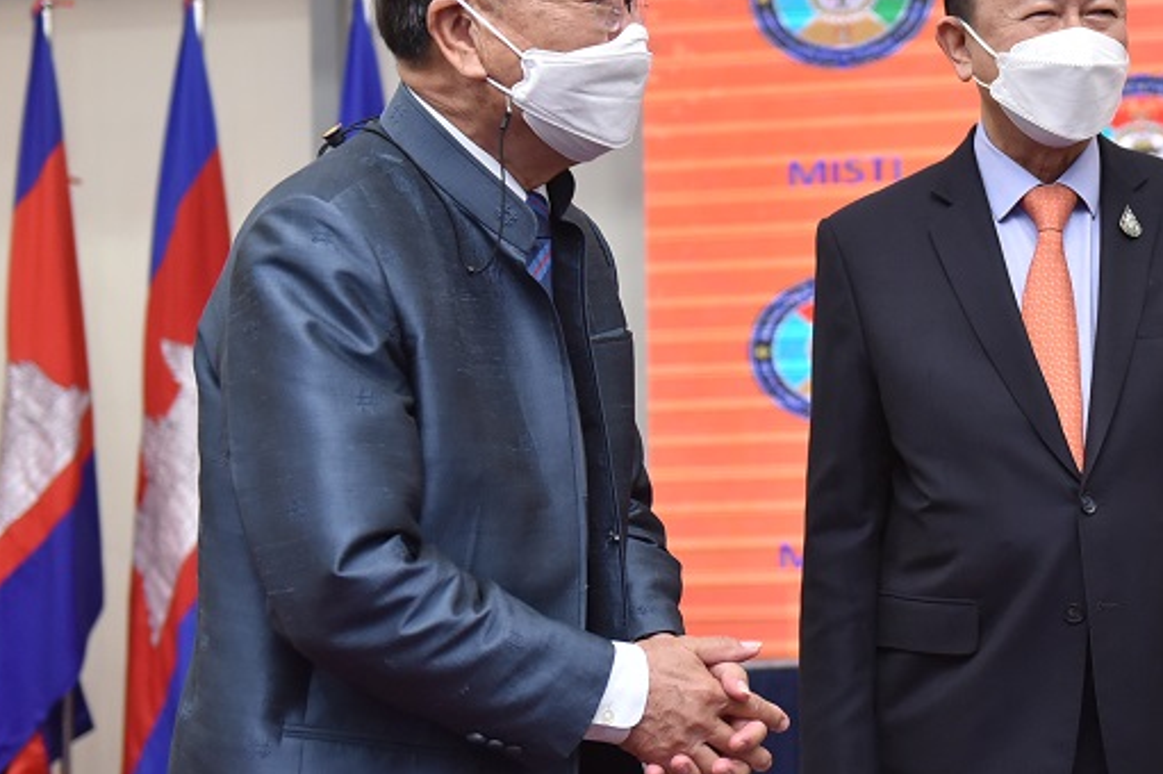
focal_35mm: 94
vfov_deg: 14.5
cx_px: 1067
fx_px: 3035
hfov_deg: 21.2
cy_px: 316
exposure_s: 1/200
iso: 1600
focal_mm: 48
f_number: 3.2
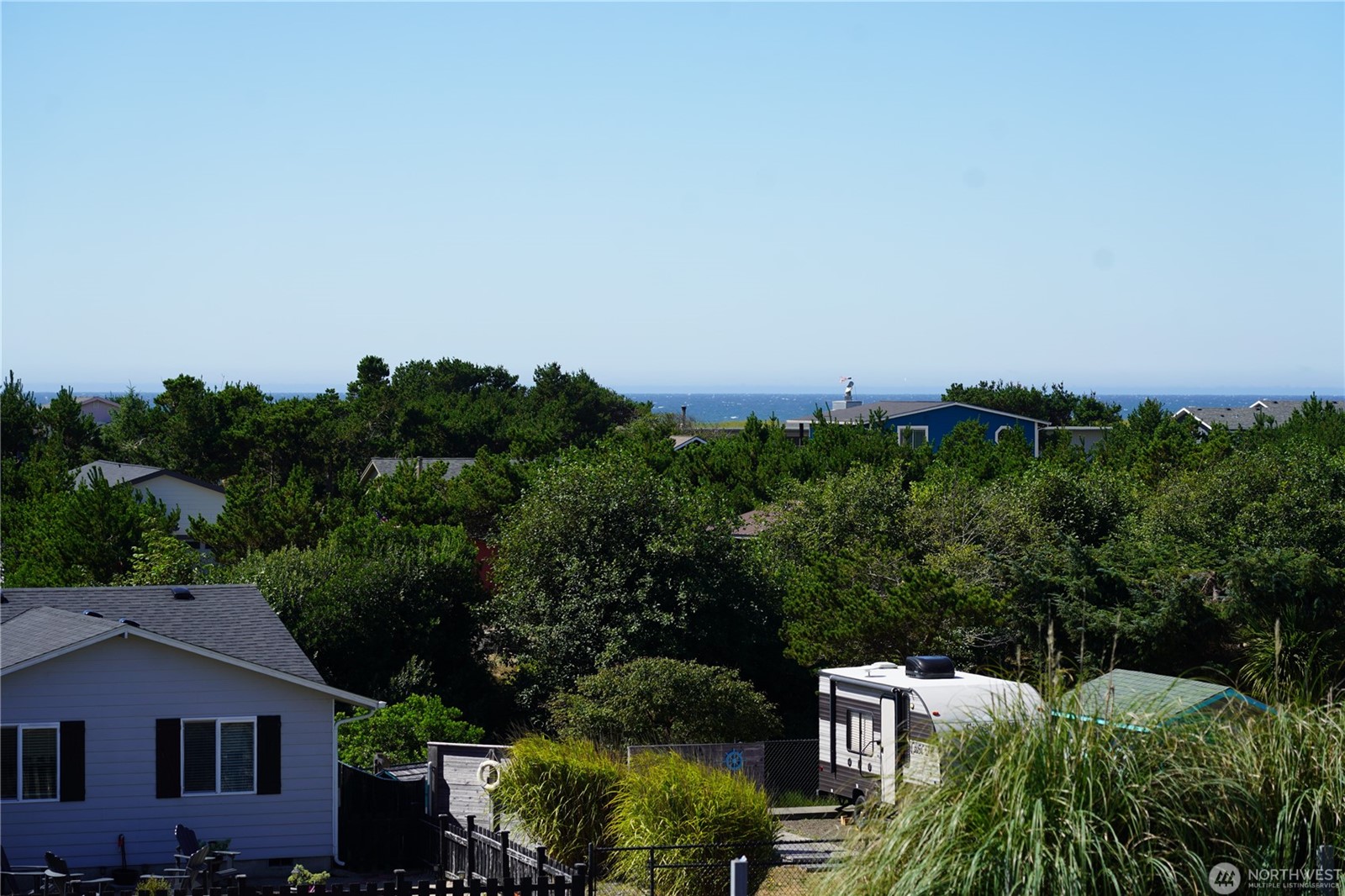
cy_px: 448
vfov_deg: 13.0
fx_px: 3922
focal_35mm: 105
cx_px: 672
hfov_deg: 19.5
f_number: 5
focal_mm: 105
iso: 100
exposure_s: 1/500
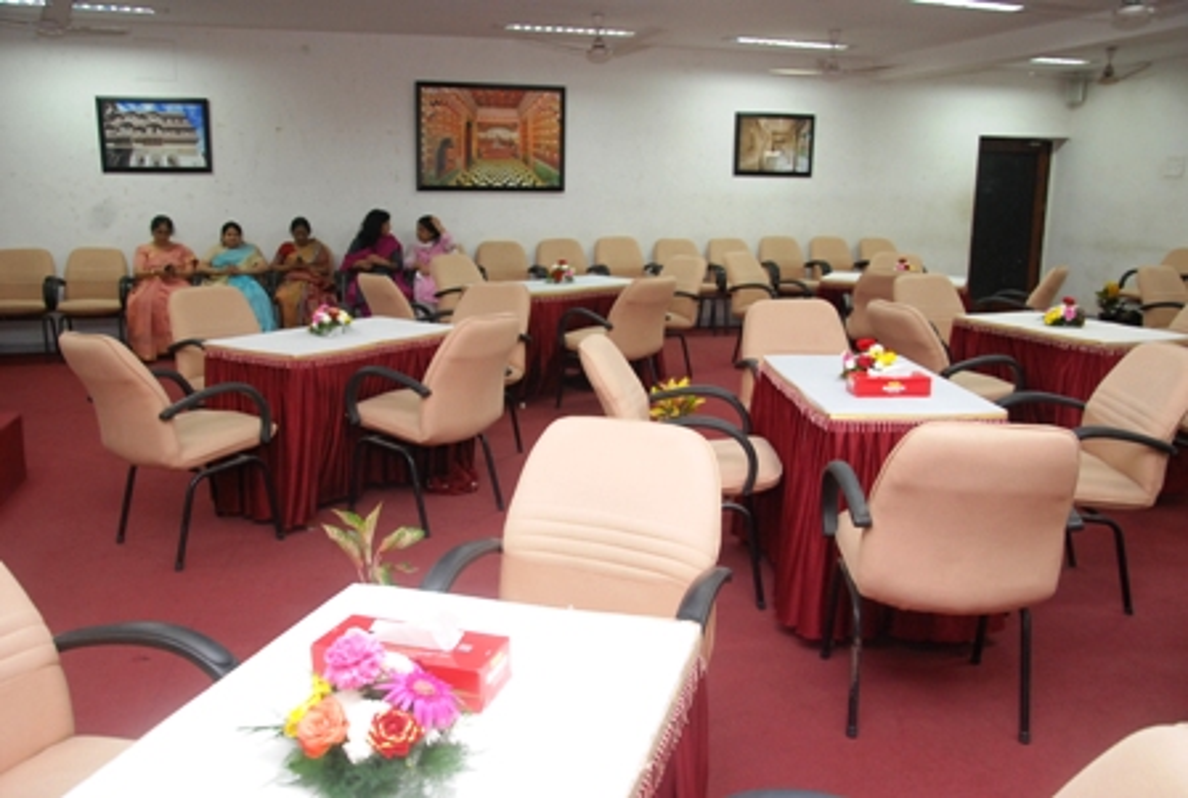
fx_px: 893
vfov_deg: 48.2
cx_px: 594
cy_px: 399
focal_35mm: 27
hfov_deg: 67.3
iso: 800
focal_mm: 18
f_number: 4.5
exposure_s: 1/60
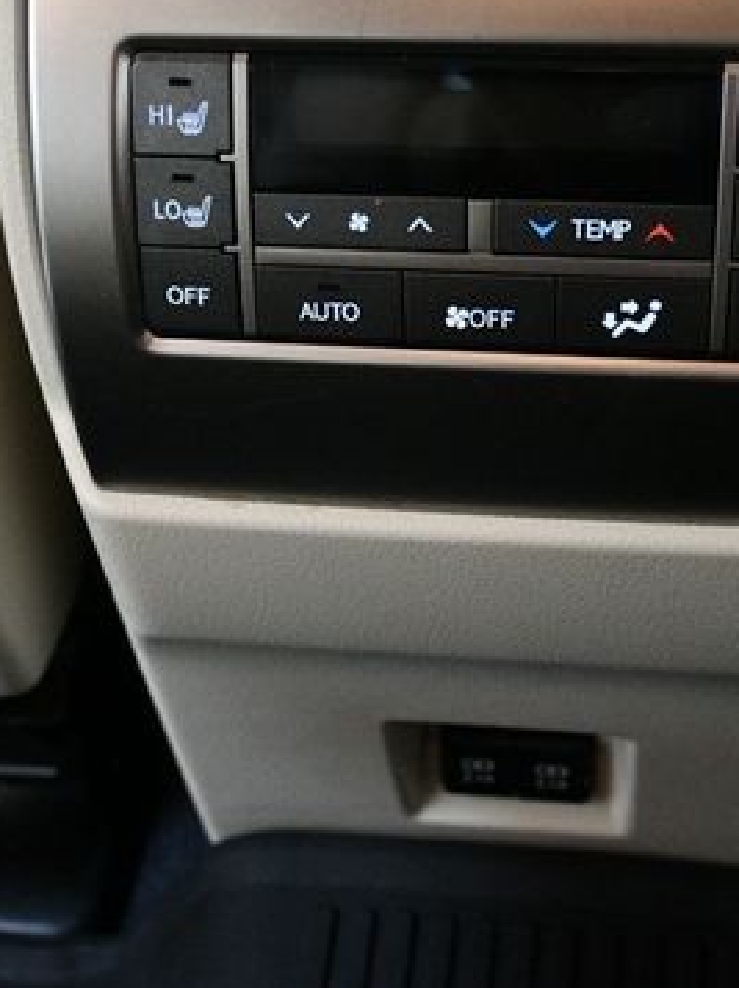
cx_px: 385
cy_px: 418
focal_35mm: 69
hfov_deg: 21.3
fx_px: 1968
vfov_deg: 28.2
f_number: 4
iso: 3600
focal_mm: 27
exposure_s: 1/60
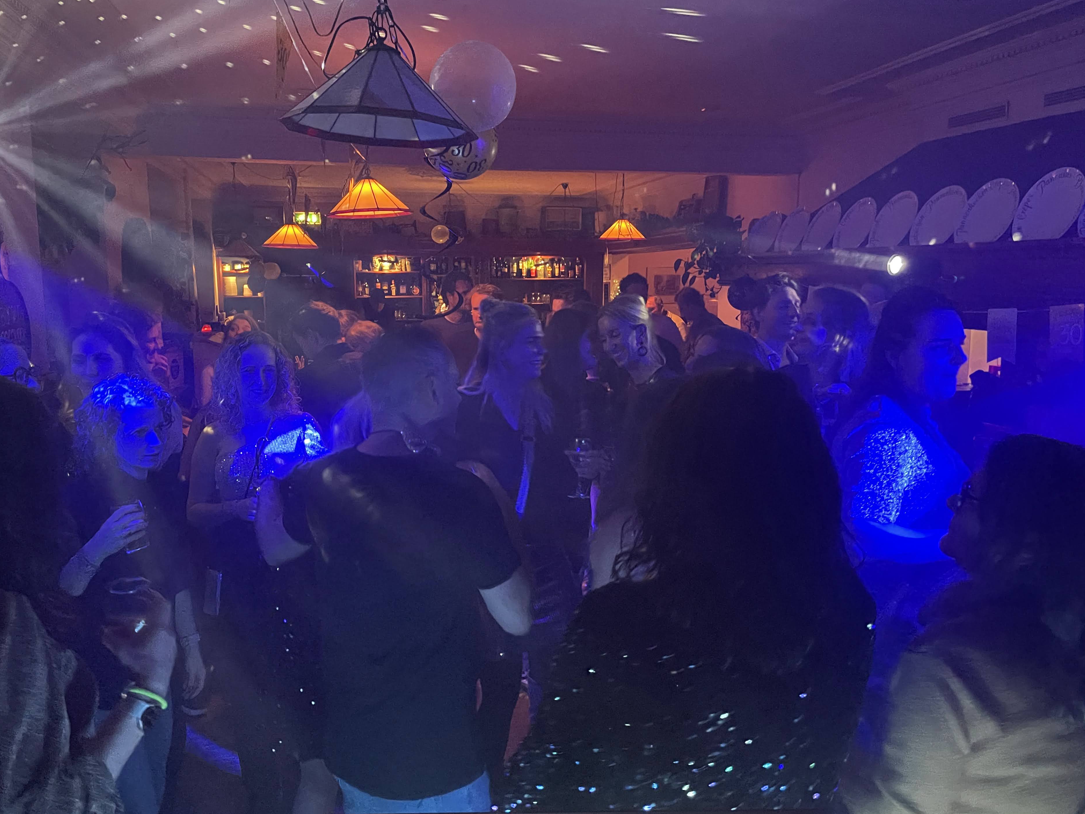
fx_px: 878
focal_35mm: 28
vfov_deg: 49.7
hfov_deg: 63.4
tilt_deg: -7.5
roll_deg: +0.2
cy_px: 406
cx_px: 536
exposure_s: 1/25
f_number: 1.6
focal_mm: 4.2
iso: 800
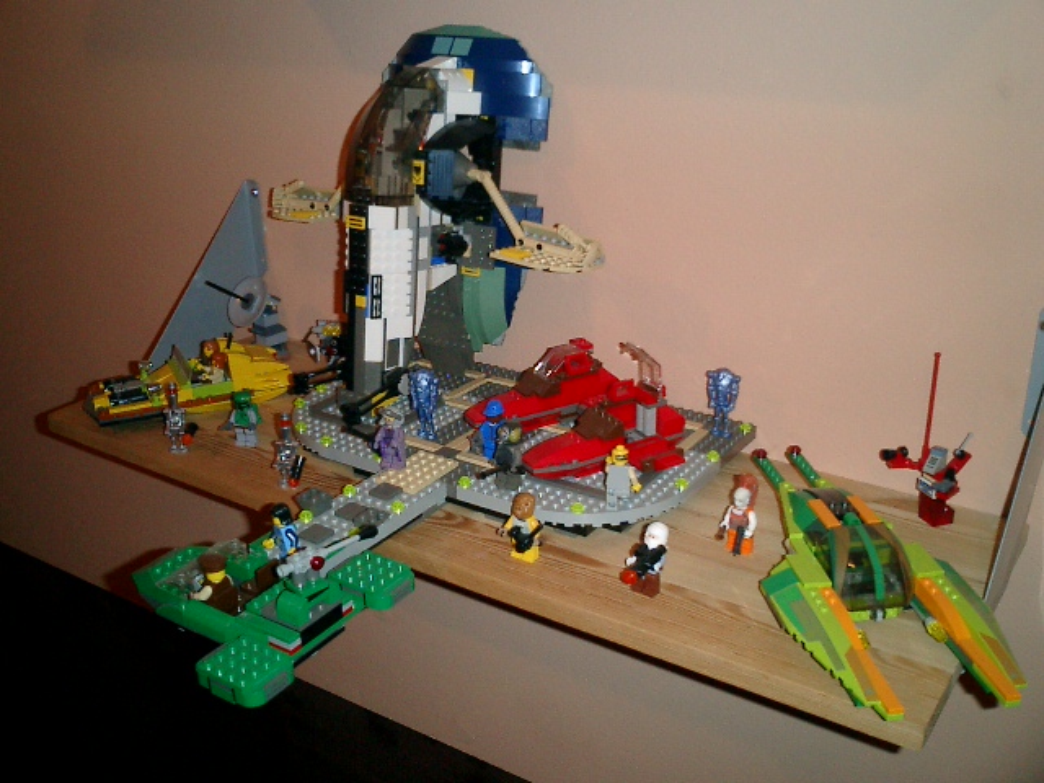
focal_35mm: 36
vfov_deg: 39.7
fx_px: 1086
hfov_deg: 51.4
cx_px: 522
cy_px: 392
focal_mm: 7.5
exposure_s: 1/30
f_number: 3.2
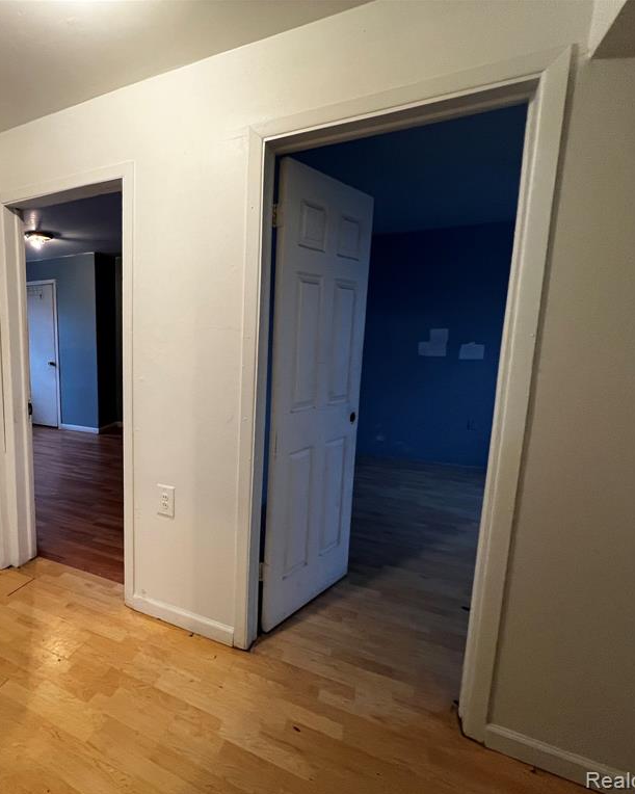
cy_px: 398
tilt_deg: -8.2
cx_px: 159
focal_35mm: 17
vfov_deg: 89.6
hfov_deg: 71.7
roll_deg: +0.5
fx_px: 399
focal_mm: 1.57
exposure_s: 1/60
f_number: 1.8
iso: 250
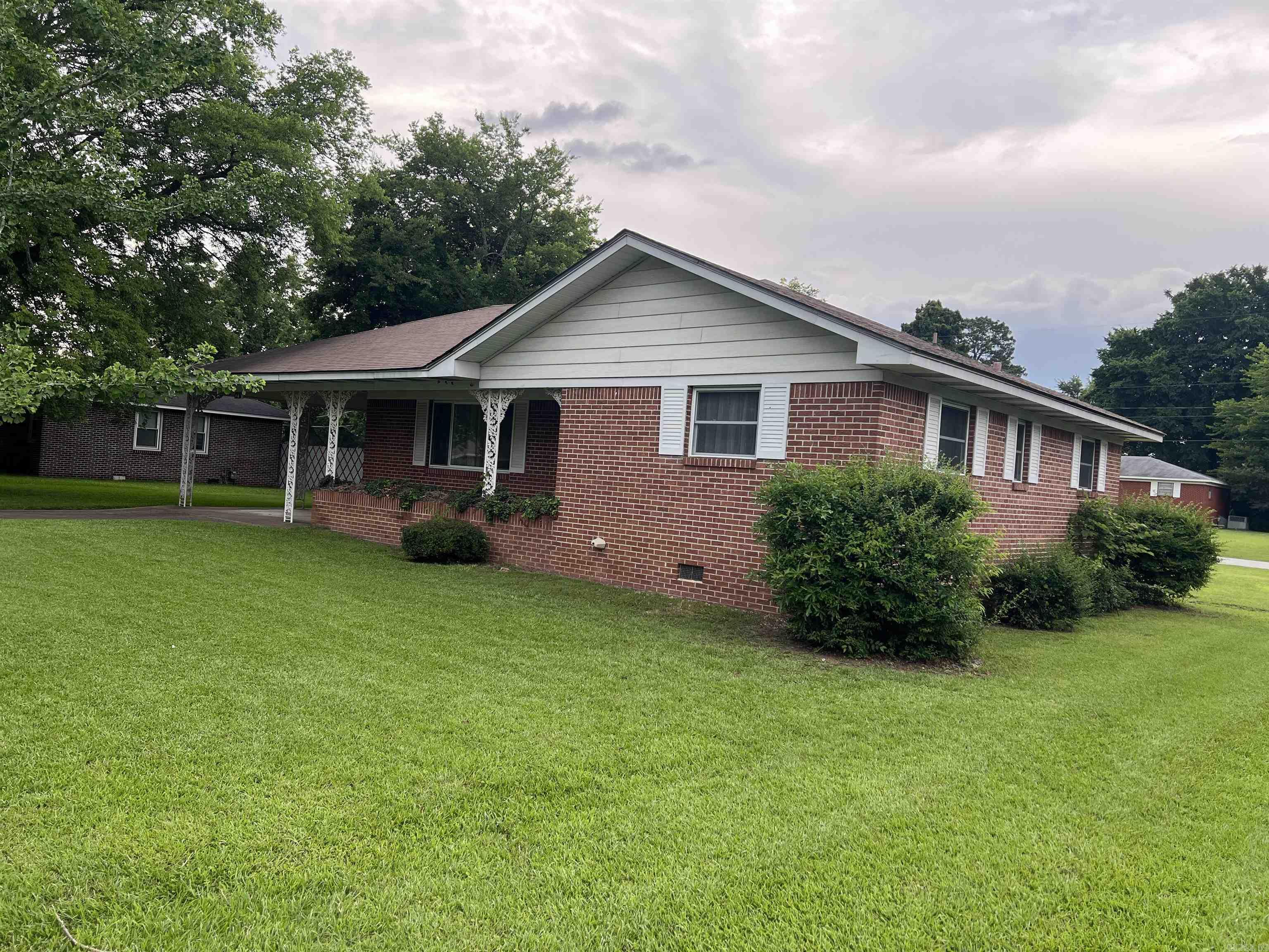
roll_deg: -3.2
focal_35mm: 26
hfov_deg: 67.3
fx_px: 953
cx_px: 634
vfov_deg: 53.1
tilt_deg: +0.6
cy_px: 476
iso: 50
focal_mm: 5.7
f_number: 1.5
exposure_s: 1/769
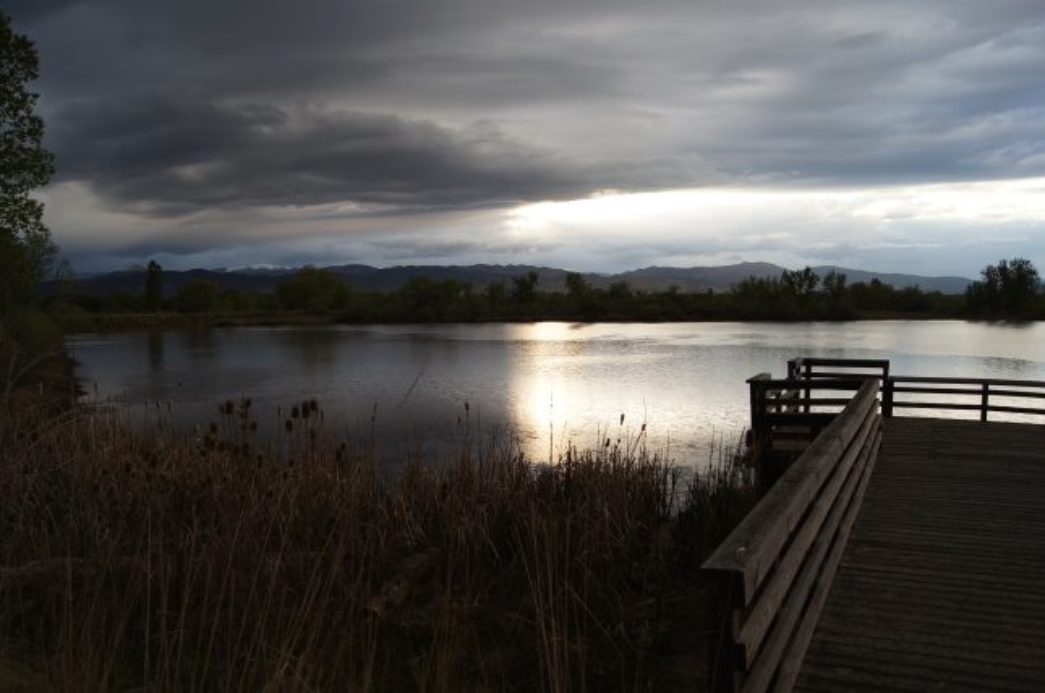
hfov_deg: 67.5
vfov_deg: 47.8
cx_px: 522
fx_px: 783
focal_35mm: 27
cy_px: 346
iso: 100
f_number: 4.5
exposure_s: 1/160
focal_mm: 18
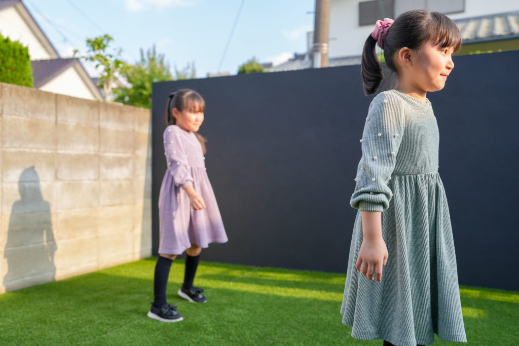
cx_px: 260
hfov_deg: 54.4
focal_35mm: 35
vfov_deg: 37.9
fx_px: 505
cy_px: 173
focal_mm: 35
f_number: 2.8
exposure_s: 1/500
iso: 100
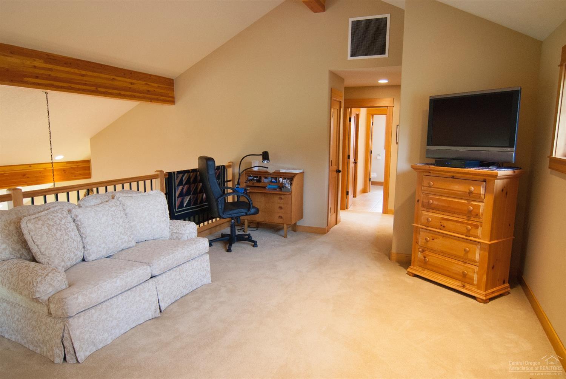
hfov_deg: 73.7
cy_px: 190
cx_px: 283
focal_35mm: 24
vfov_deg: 53.2
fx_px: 378
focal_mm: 16
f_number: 4
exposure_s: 1/20
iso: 400
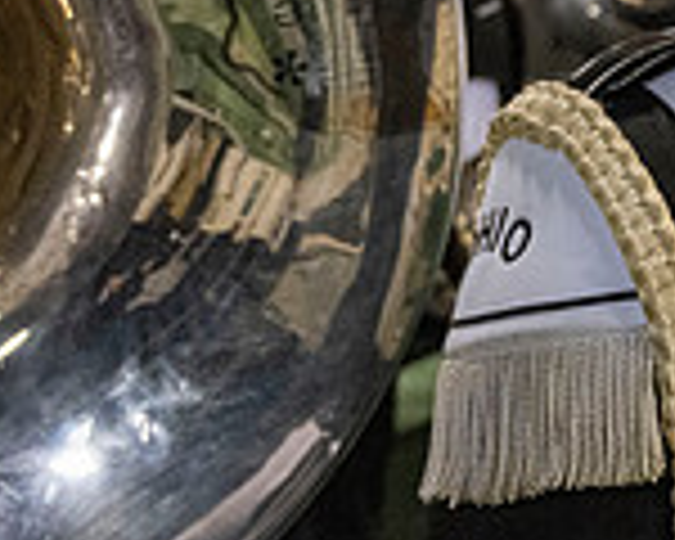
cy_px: -137
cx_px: 1022
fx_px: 1738
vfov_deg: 16.8
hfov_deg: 19.2
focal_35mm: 87
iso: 3200
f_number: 4
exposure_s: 1/500
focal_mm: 24
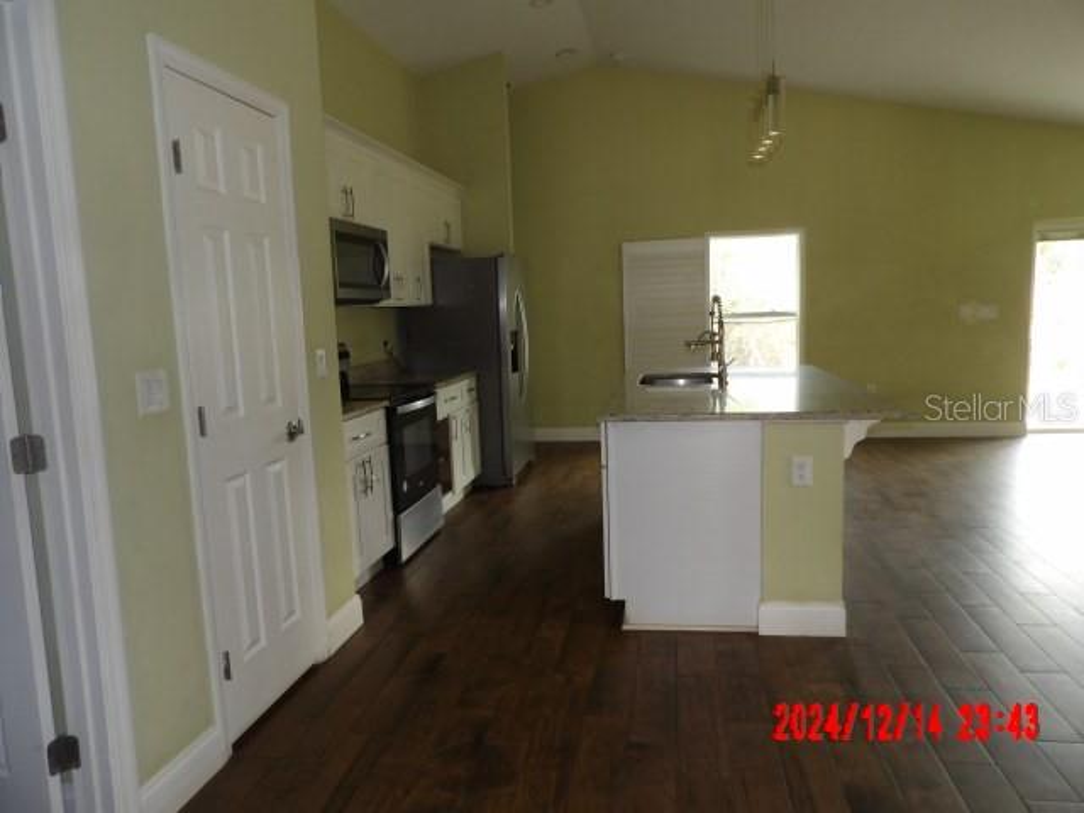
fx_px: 752
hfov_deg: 71.6
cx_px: 542
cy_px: 406
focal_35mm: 24
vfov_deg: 56.8
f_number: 3.2
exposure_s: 1/33
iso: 200
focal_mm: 4.3
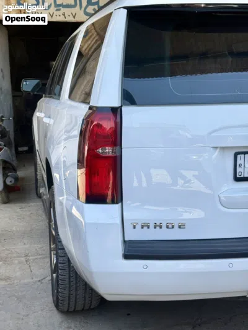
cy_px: 165
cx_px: 124
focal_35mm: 48
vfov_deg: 39.6
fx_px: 458
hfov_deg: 30.3
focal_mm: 6.76
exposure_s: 1/1055
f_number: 1.78
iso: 64
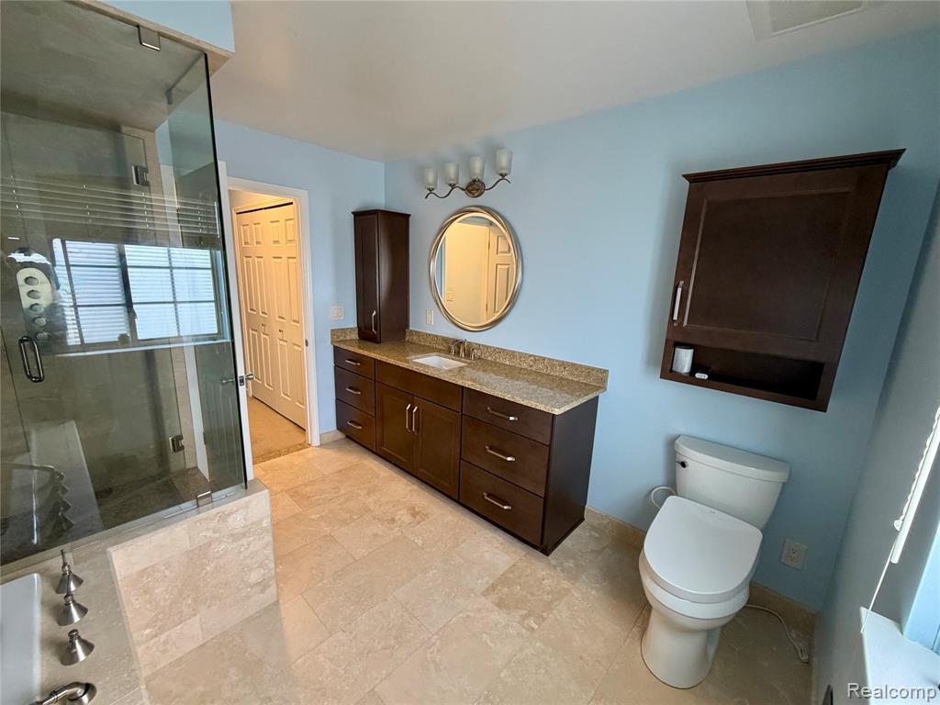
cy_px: 352
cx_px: 470
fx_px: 380
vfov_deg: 85.7
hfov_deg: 102.1
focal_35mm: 14
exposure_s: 1/60
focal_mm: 2.22
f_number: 2.2
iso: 250
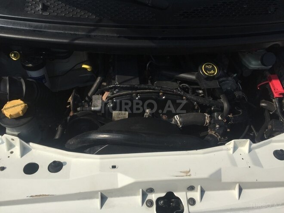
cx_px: 142
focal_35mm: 29
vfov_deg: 48.2
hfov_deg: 61.7
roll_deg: -6.0
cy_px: 106
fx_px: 238
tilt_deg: -41.9
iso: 32
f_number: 2.2
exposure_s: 1/3049
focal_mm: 4.15
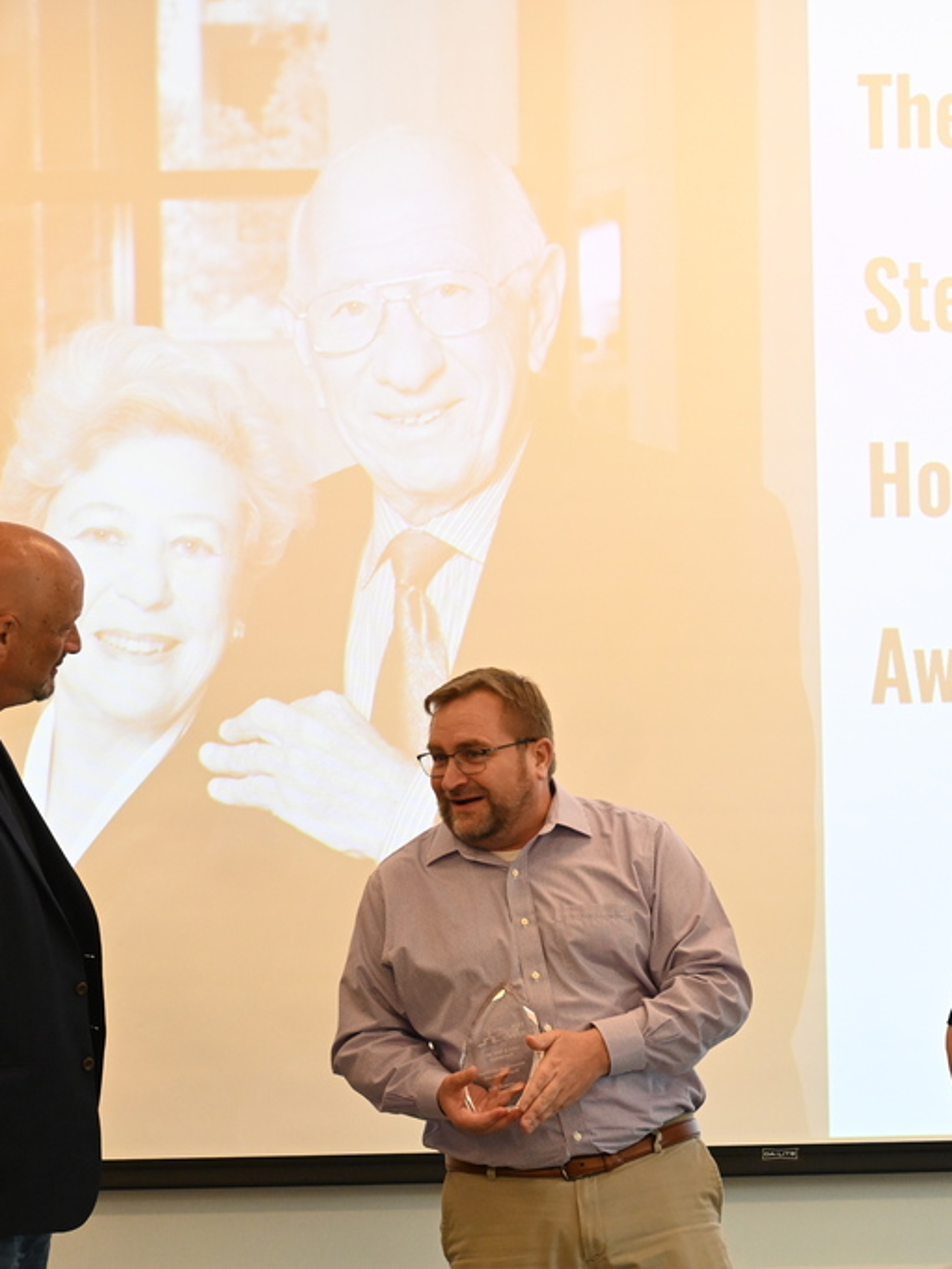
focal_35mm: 163
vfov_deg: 12.1
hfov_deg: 9.1
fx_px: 5965
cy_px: 634
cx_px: 766
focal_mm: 75
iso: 1800
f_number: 4.8
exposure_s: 1/125
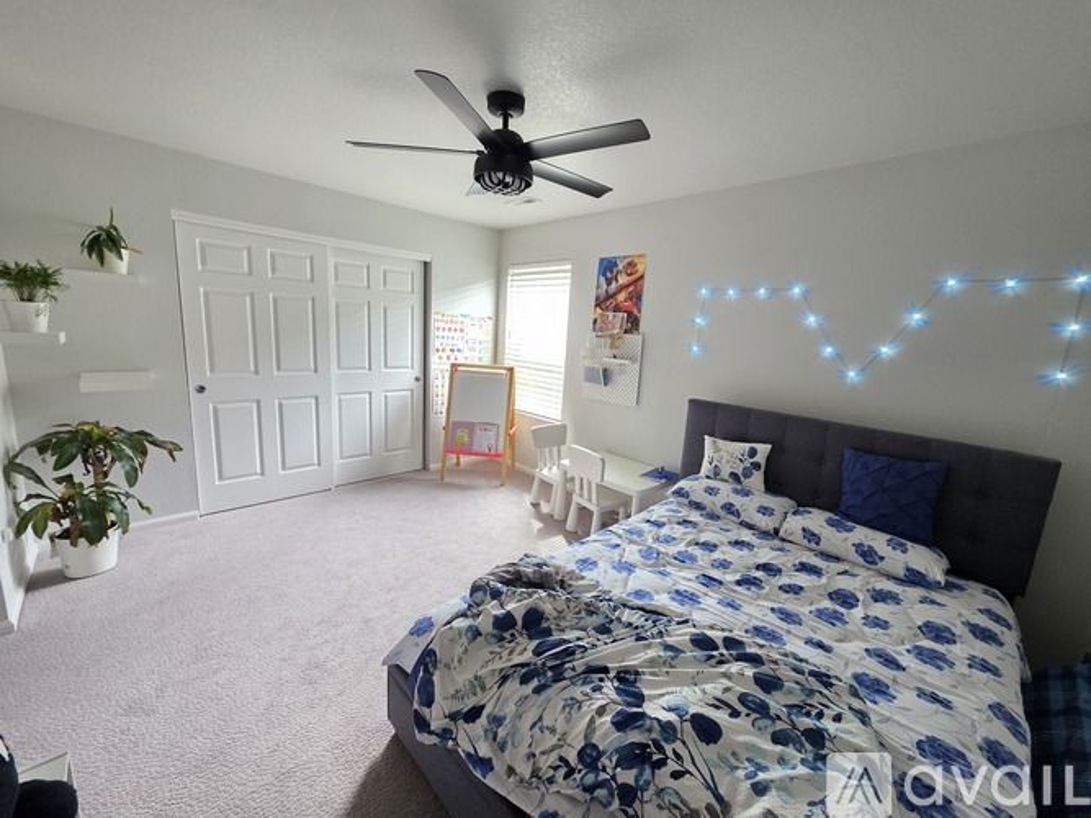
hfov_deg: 106.2
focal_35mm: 13
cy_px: 409
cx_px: 546
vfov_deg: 89.9
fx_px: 410
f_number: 1.9
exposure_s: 1/60
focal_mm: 2.2
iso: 320
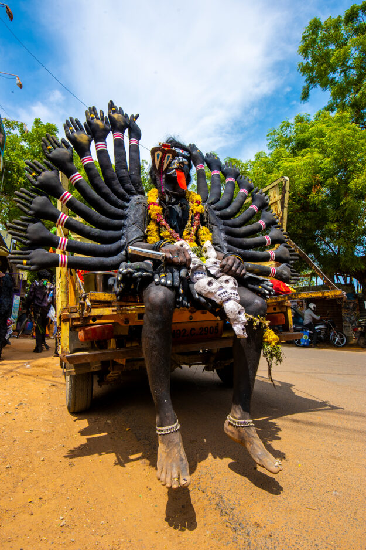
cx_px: 183
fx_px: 290
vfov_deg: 86.9
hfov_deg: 64.5
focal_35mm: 19
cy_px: 275
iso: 100
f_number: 10
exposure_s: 1/160
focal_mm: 19
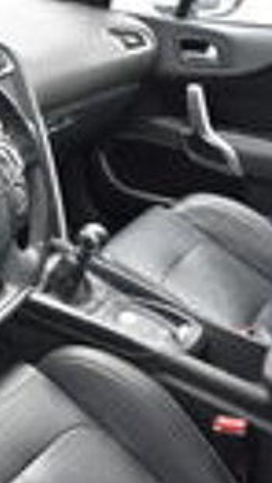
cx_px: -23
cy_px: 244
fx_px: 614
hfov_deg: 23.5
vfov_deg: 42.9
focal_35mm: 48
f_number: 4
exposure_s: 1/60
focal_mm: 20
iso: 400
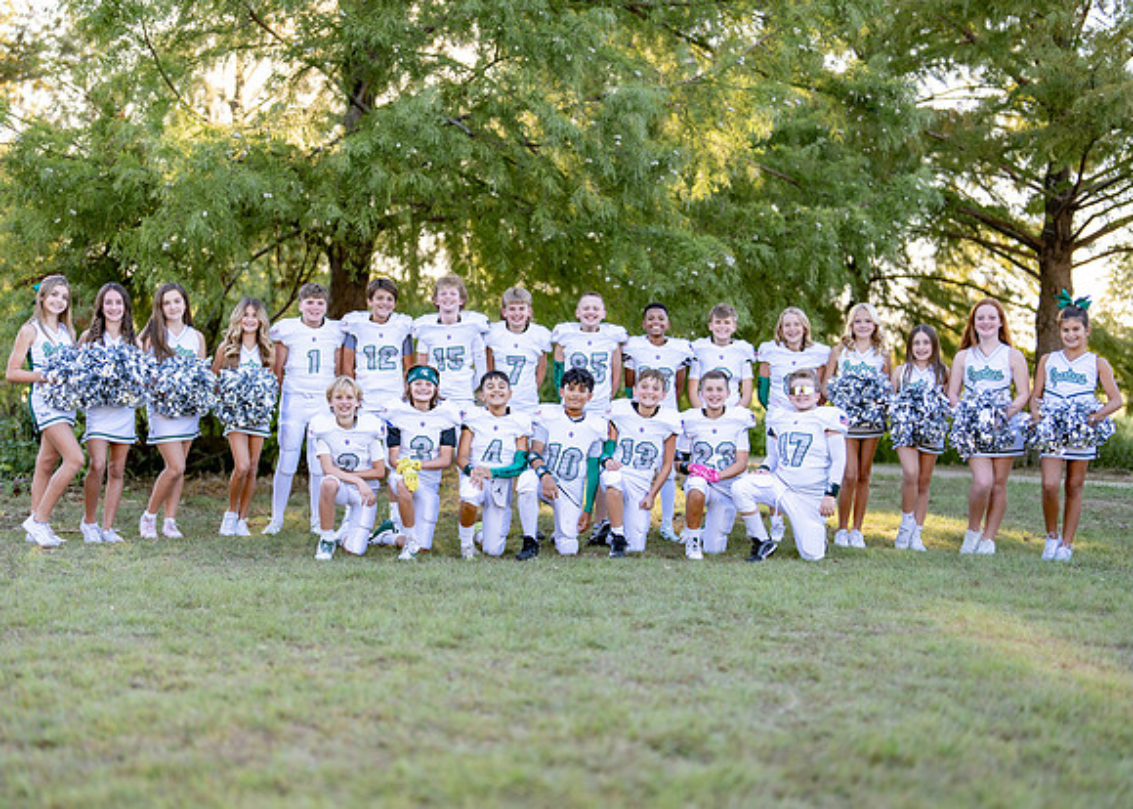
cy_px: 405
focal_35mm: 54
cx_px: 521
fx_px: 1723
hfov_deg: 36.4
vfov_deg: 26.4
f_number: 1.2
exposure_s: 1/1000
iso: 100
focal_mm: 50
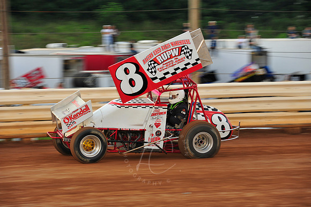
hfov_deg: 12.1
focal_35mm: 170
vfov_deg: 8.1
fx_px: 1468
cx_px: 156
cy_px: 104
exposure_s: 1/320
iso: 500
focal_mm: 170
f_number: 8
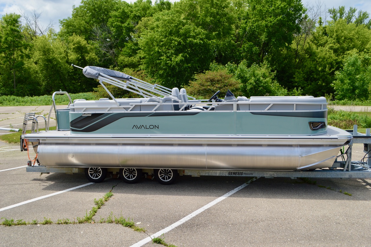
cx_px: 186
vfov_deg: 39.9
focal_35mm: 33
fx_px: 340
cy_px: 124
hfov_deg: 57.2
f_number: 8
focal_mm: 22
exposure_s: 1/250
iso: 100
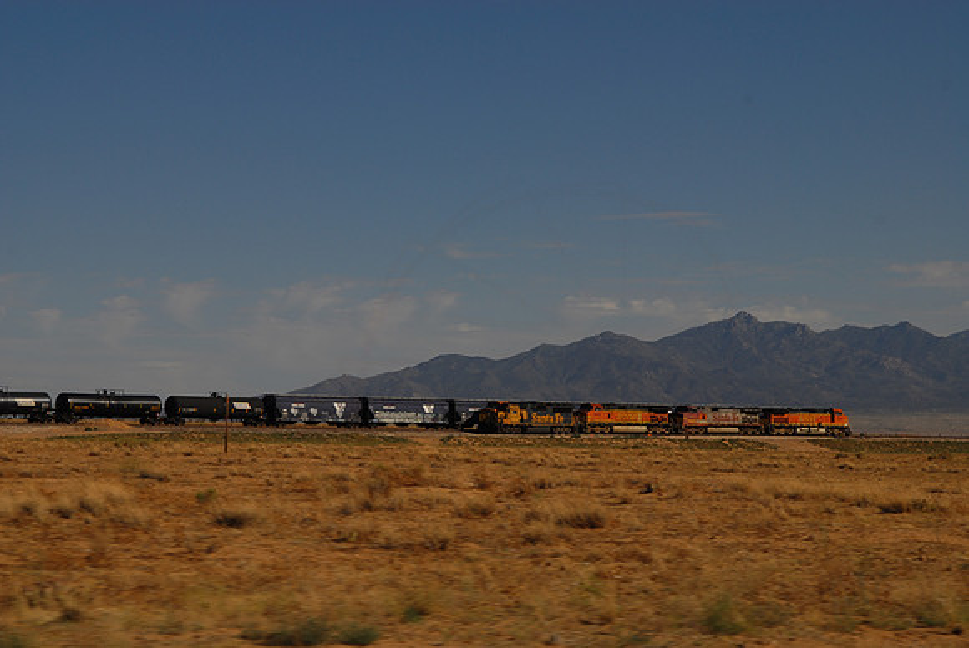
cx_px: 484
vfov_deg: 13.1
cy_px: 324
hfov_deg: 19.4
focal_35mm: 105
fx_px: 2829
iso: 100
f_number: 10
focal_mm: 70
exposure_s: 1/400
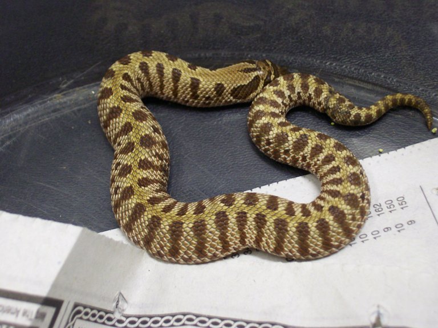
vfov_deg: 21.0
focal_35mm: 70
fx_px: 886
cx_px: 219
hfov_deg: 27.8
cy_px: 164
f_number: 3.8
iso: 160
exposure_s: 1/14.8
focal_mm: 11.6
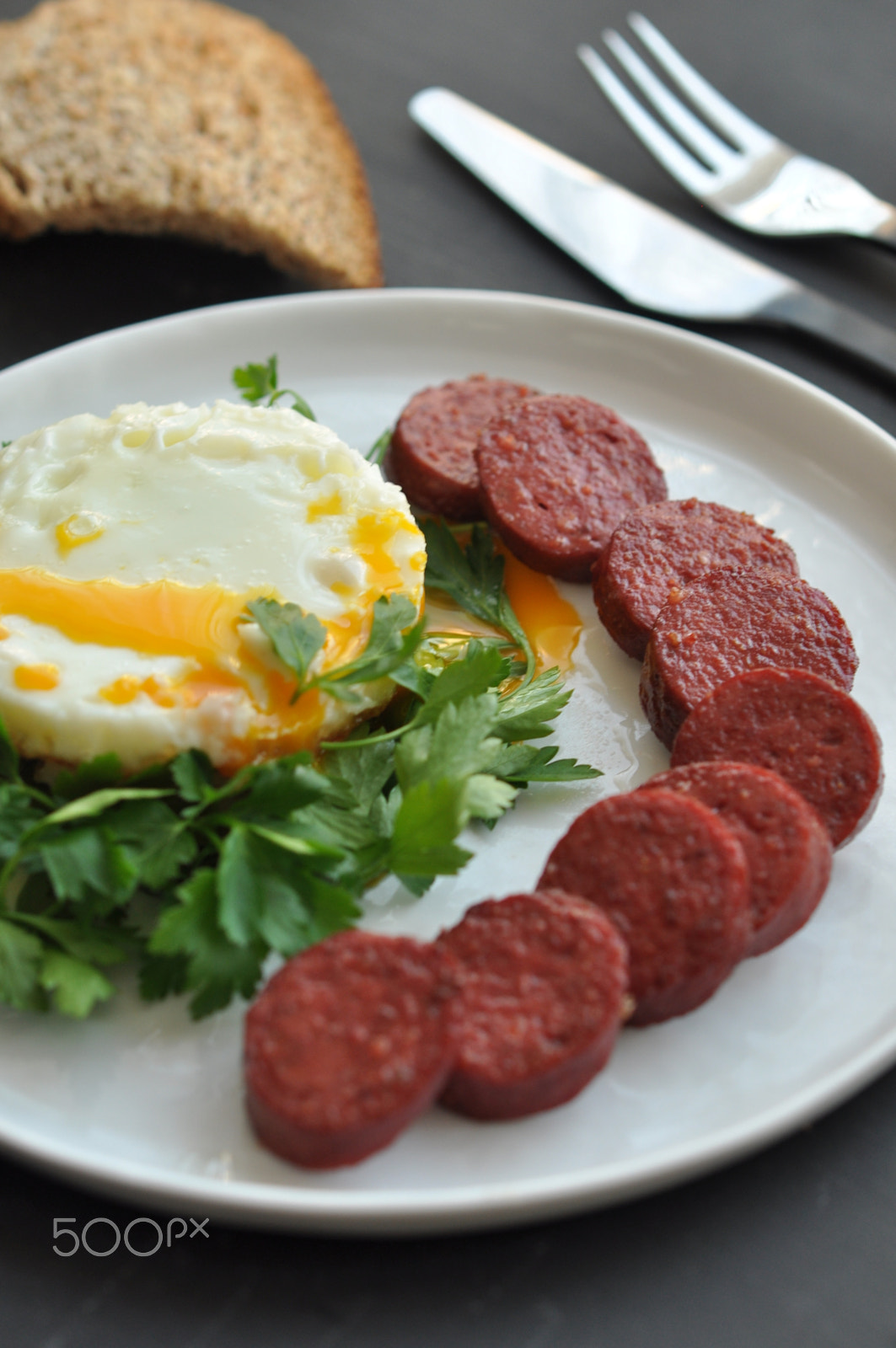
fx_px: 3368
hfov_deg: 15.2
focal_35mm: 90
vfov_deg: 22.6
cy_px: 674
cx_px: 448
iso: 250
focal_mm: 60
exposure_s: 1/30
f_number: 4.5
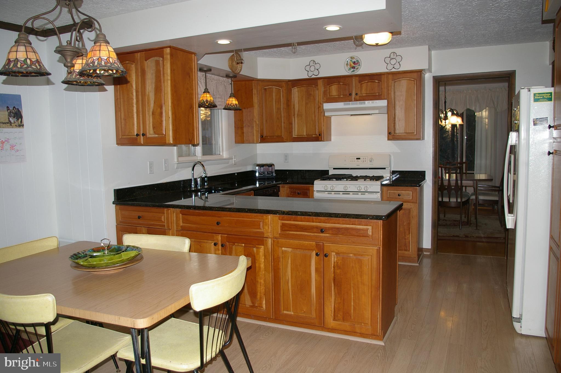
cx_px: 280
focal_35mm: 27
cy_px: 186
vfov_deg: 47.8
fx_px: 420
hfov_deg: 67.4
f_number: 3.5
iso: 200
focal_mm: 18
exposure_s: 1/125
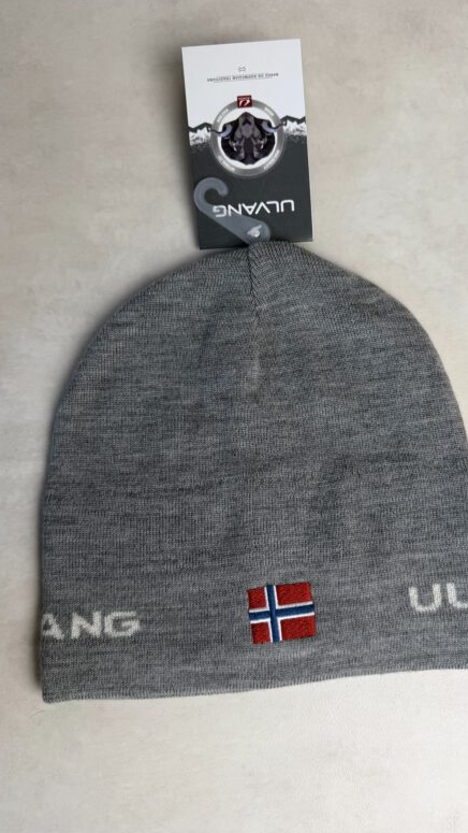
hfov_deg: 42.8
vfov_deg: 69.8
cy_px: 406
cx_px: 263
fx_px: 596
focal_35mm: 27
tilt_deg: -82.7
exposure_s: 1/139
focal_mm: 6.76
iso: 50
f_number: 1.78
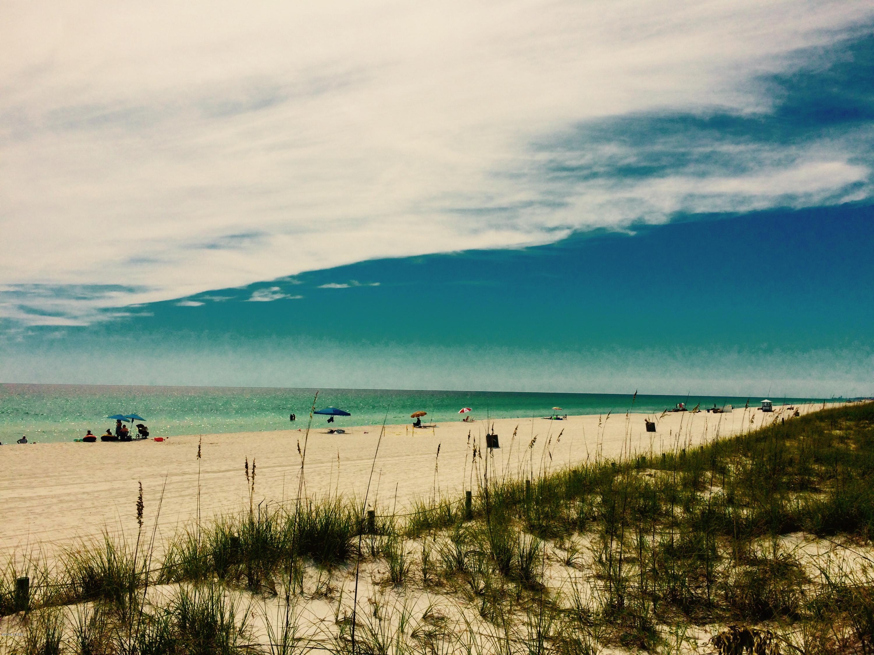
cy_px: 328
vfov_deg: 48.2
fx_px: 732
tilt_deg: +5.6
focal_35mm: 29
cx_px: 437
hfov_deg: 61.7
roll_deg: -2.2
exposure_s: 1/8264
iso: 40
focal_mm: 4.15
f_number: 2.2
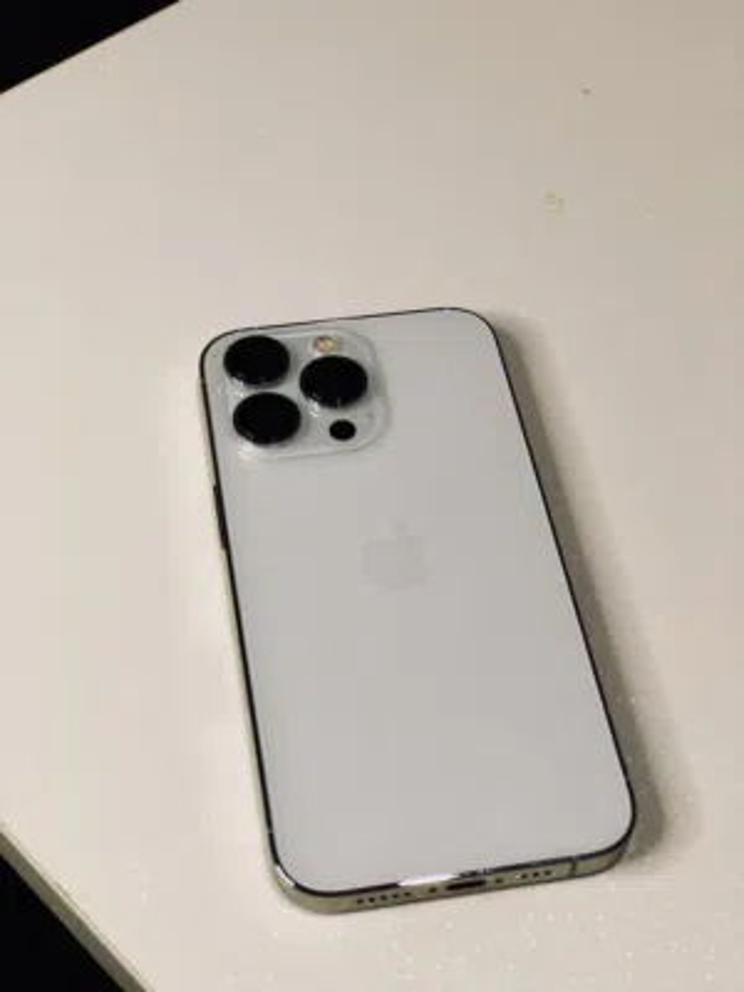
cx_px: 372
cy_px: 496
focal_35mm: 57
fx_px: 1633
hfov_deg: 25.7
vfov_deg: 33.8
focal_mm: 6.6
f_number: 2.8
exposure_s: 1/31
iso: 125
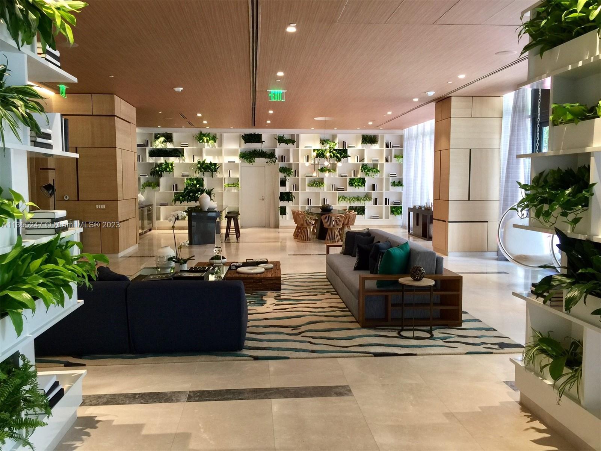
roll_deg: -1.8
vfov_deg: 48.2
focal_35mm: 29
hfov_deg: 61.7
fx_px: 503
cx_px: 300
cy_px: 226
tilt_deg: -5.5
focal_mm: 4.15
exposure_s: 1/15
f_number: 2.2
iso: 32
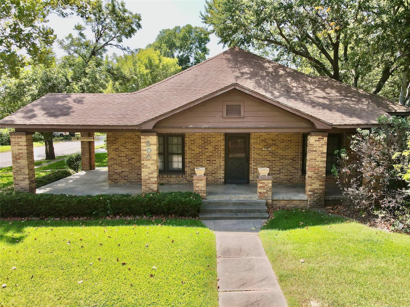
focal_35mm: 24
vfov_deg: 56.8
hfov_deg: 71.6
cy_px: 154
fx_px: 284
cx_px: 205
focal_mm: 4.5
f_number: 2.8
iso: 100
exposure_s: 1/320
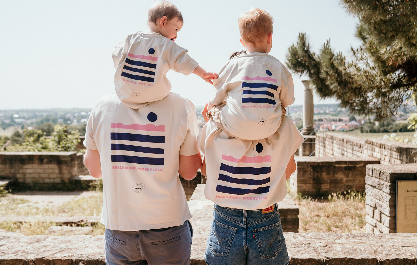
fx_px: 418
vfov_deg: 35.2
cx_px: 215
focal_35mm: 37
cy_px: 132
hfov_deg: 53.0
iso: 320
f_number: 4.5
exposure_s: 1/2000
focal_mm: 35
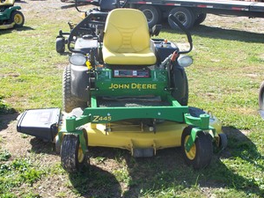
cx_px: 133
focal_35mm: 49
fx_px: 374
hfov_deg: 38.9
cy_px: 104
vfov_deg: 29.7
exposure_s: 1/320
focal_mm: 7.54
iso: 64
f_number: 2.8
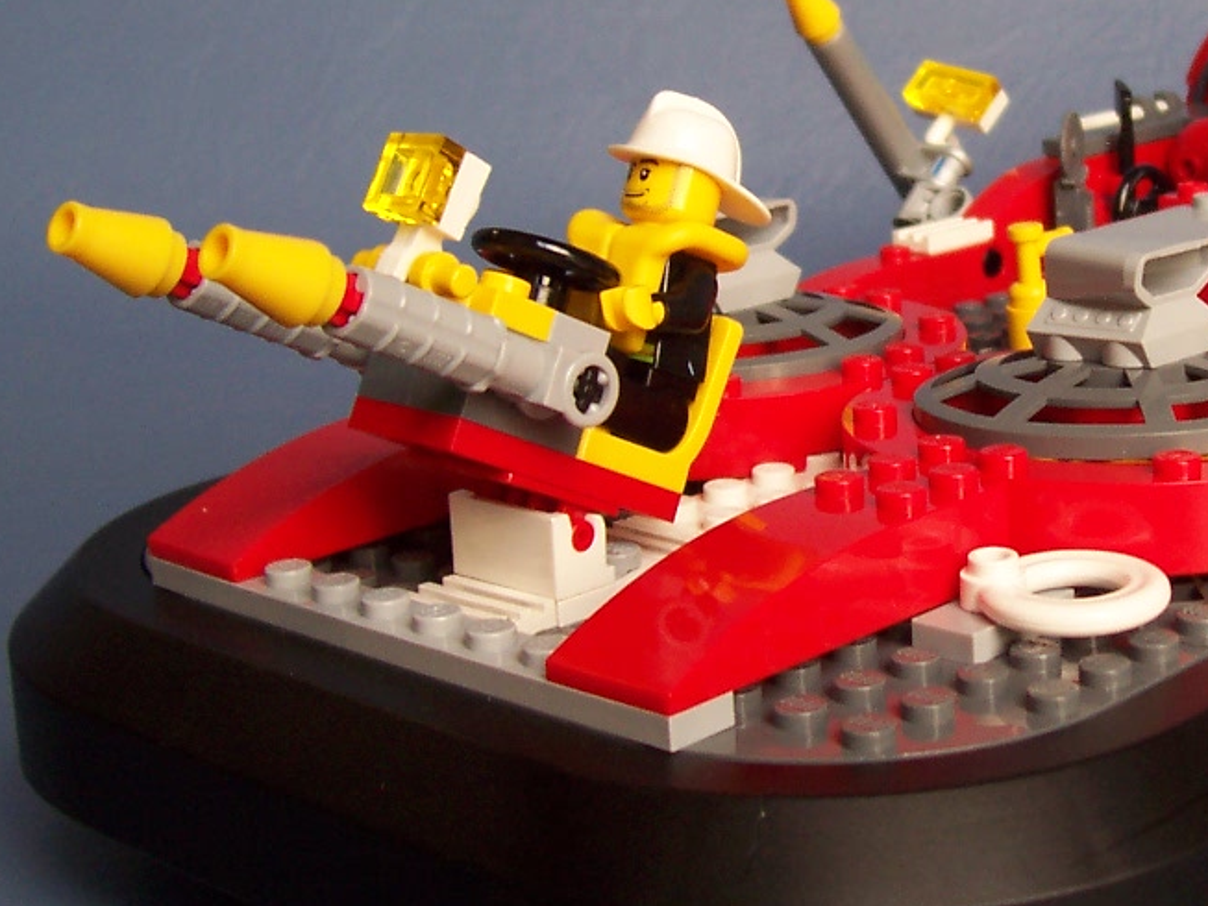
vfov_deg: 21.6
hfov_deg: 27.8
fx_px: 2373
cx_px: 1012
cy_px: 325
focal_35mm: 68
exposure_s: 1/60
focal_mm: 5.6
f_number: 2.8
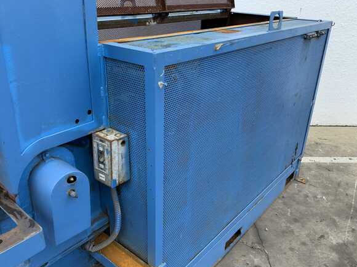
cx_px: 175
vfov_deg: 46.8
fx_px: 309
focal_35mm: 30
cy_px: 133
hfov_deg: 60.0
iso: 16
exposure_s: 1/122
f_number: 1.8
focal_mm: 3
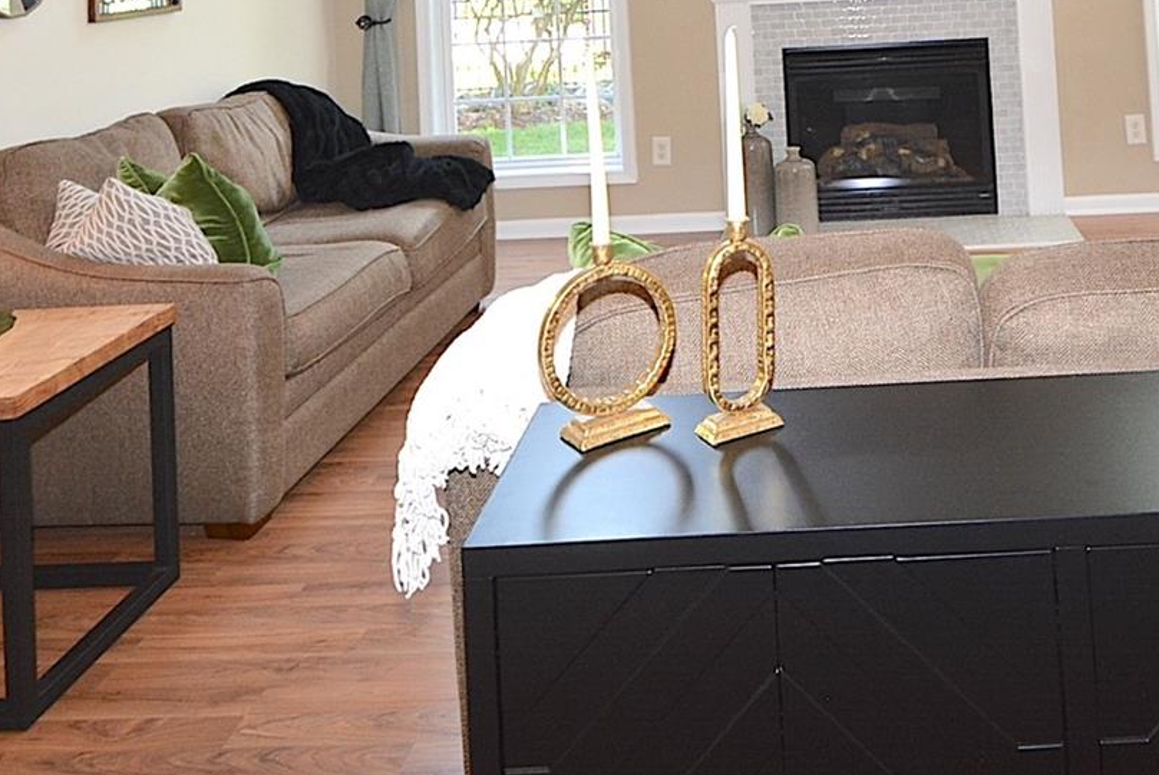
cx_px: 783
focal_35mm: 38
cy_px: -187
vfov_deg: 29.5
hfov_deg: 49.7
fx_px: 1224
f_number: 6.3
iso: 500
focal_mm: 10
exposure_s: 1/60
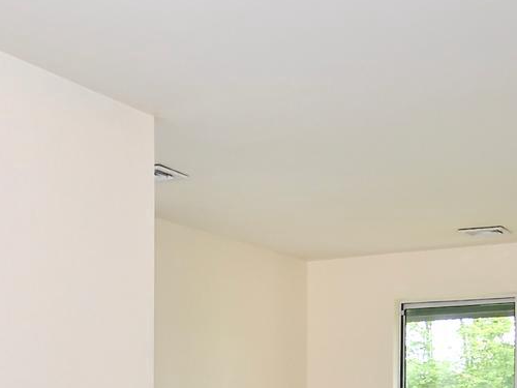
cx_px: 179
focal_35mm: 59
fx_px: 881
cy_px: 399
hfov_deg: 32.5
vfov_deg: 23.6
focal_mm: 10
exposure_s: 1/60
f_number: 4
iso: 100
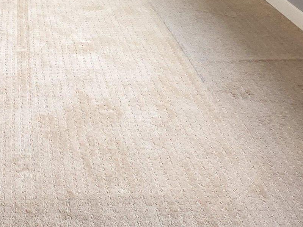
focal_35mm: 50
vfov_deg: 23.2
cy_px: -118
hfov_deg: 35.3
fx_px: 438
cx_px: 15
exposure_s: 1/60
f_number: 1.9
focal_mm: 2.2
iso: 125
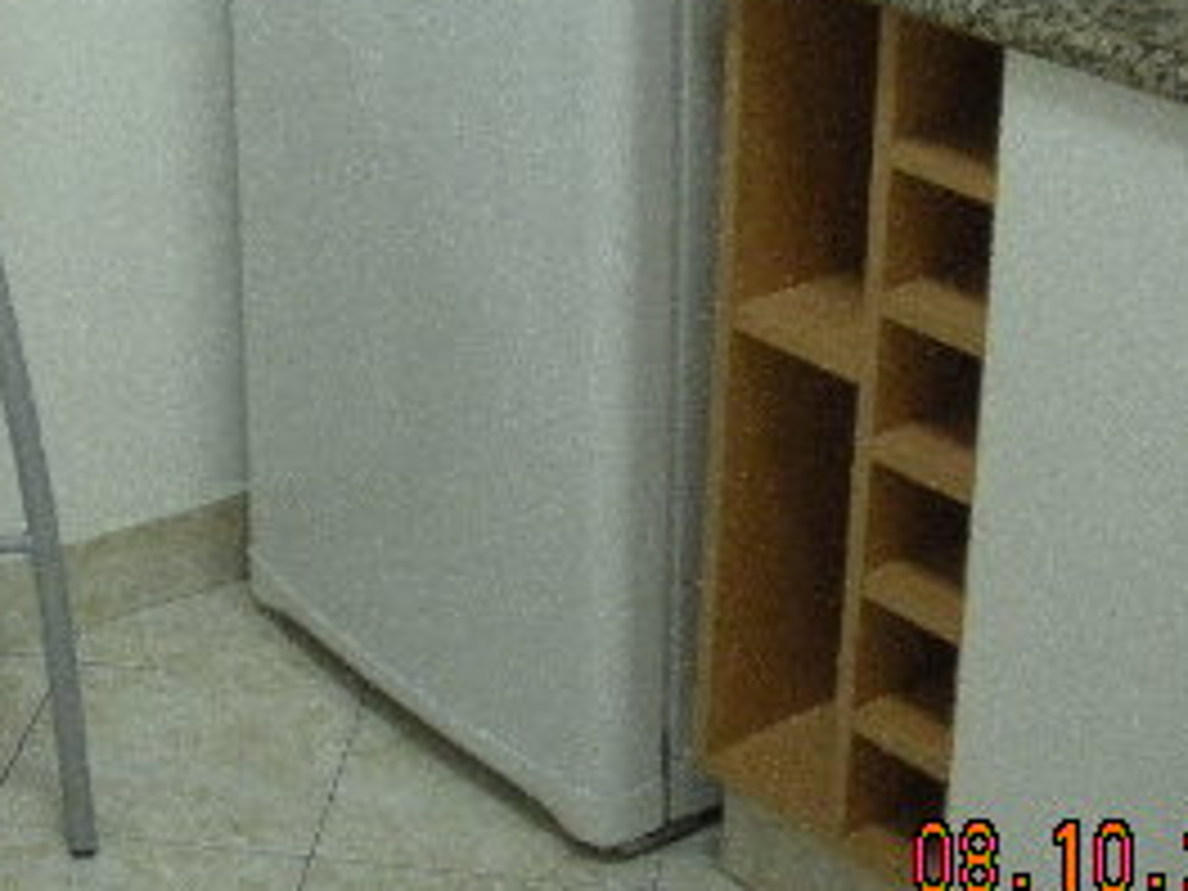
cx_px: 94
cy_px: 4
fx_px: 2917
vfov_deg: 17.0
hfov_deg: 22.4
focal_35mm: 85
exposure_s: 1/37.6
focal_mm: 6.3
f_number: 3.5
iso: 400
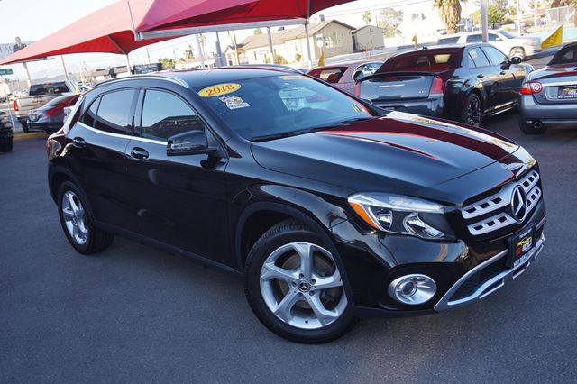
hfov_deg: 57.2
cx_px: 288
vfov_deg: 39.9
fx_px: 529
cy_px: 192
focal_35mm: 33
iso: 100
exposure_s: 1/80
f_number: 5.6
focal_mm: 22
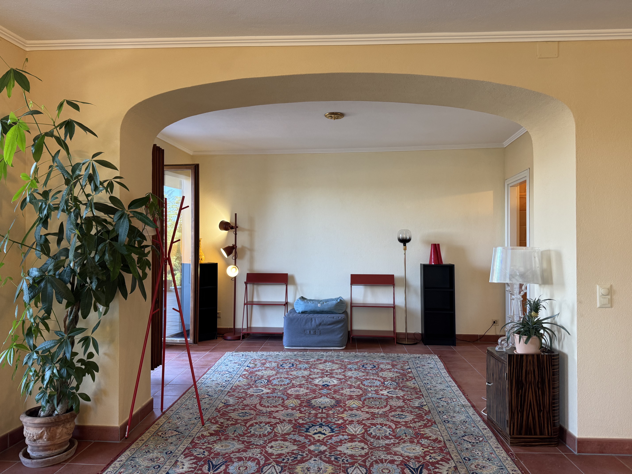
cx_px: 316
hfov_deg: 71.6
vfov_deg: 56.8
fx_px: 438
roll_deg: -0.4
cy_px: 237
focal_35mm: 24
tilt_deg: +1.5
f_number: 1.78
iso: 160
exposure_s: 1/100
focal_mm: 6.76
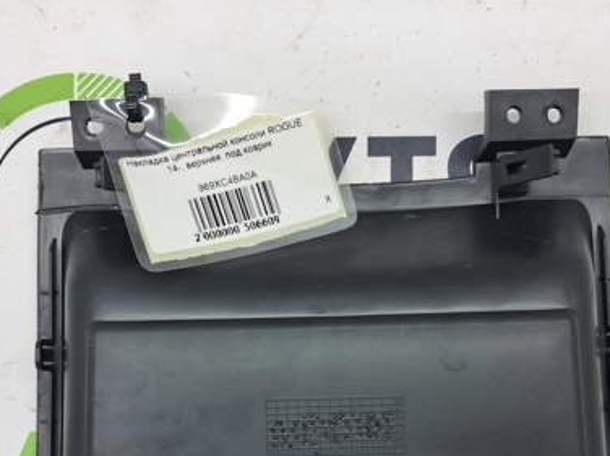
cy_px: 387
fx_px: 810
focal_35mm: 46
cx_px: 305
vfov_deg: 30.4
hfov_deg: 41.3
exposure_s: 1/60
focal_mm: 4
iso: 50
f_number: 1.8
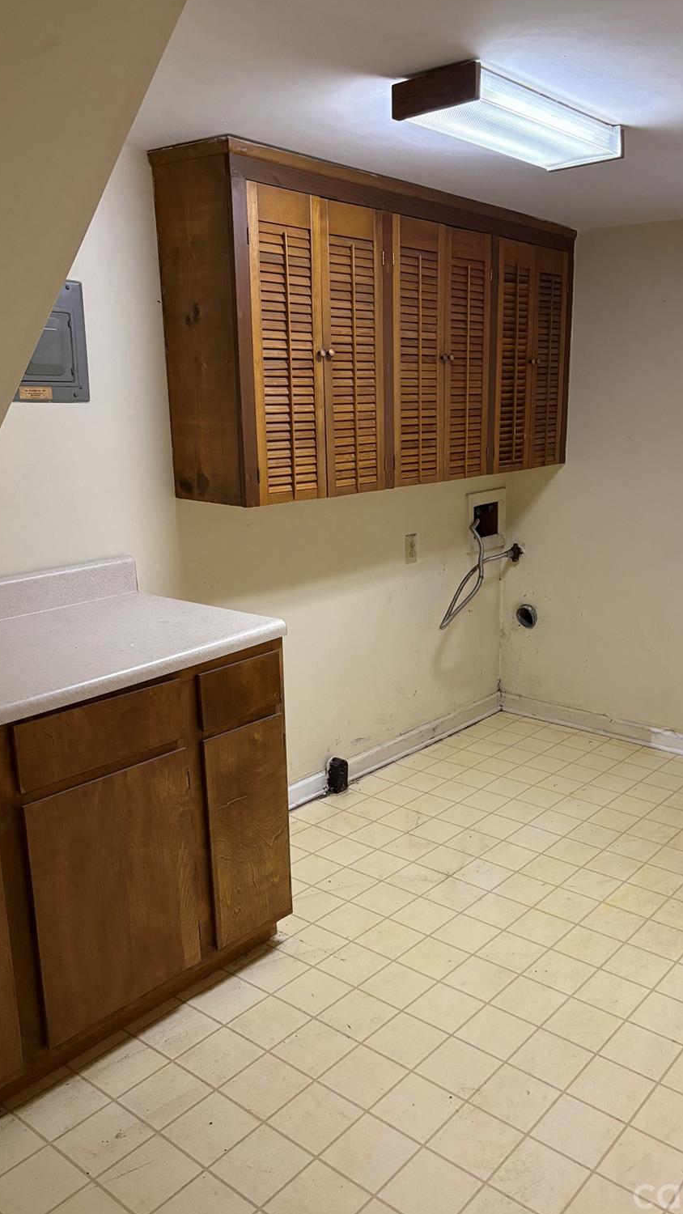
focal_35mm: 29
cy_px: 609
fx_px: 933
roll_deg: +0.0
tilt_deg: -13.9
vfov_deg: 66.1
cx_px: 441
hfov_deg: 39.8
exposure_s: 1/60
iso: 320
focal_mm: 5.96
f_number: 1.6
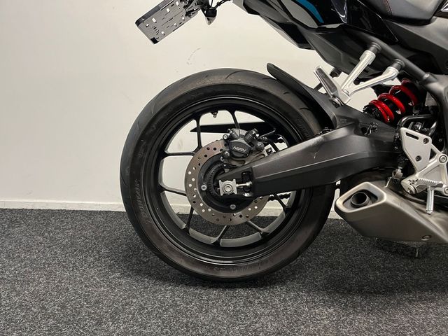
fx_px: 336
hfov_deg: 67.3
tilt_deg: -10.2
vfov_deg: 53.1
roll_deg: -1.7
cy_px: 168
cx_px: 224
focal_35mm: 26
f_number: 1.6
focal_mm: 5.1
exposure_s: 1/50
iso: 160
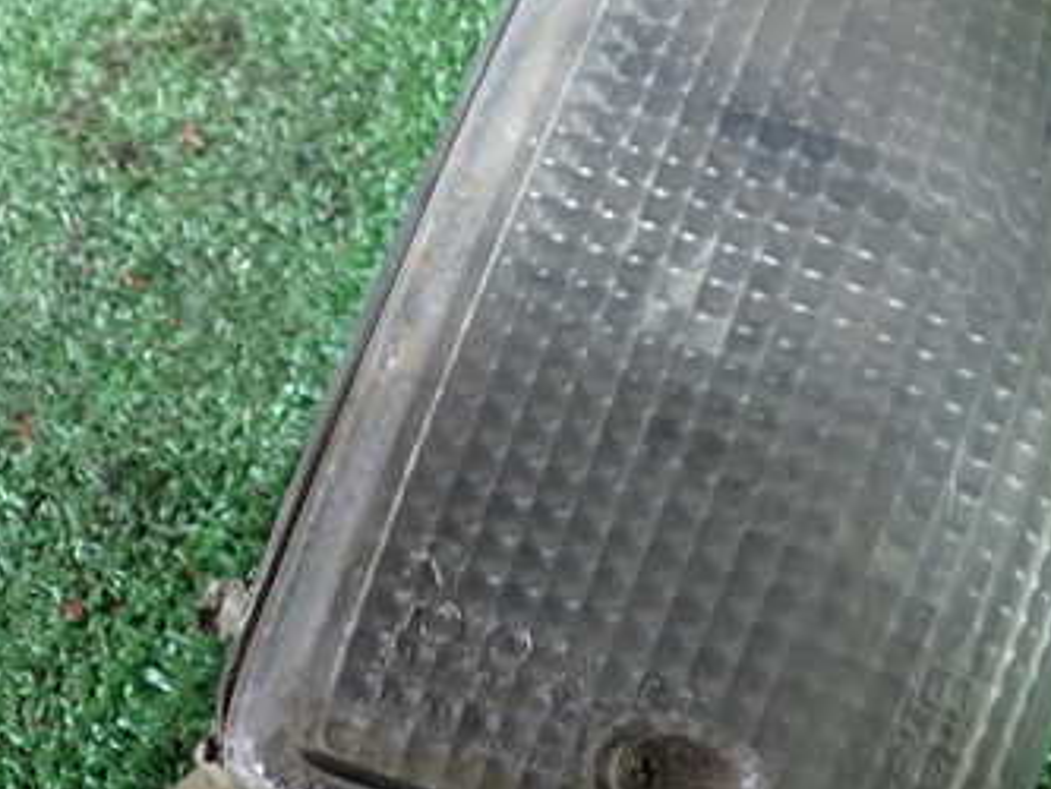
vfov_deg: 27.0
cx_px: 675
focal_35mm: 54
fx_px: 1640
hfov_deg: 35.3
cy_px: 423
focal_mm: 5.4
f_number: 2.3
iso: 800
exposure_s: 1/30
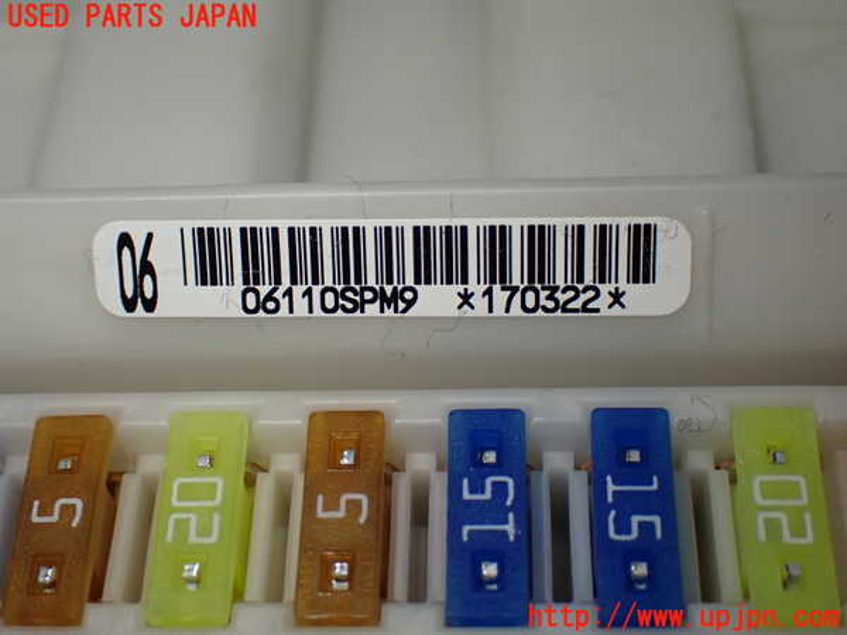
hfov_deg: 35.5
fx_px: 1321
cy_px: 318
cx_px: 424
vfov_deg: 27.0
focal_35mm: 54
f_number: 3.3
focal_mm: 9.65
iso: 320
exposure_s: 1/200
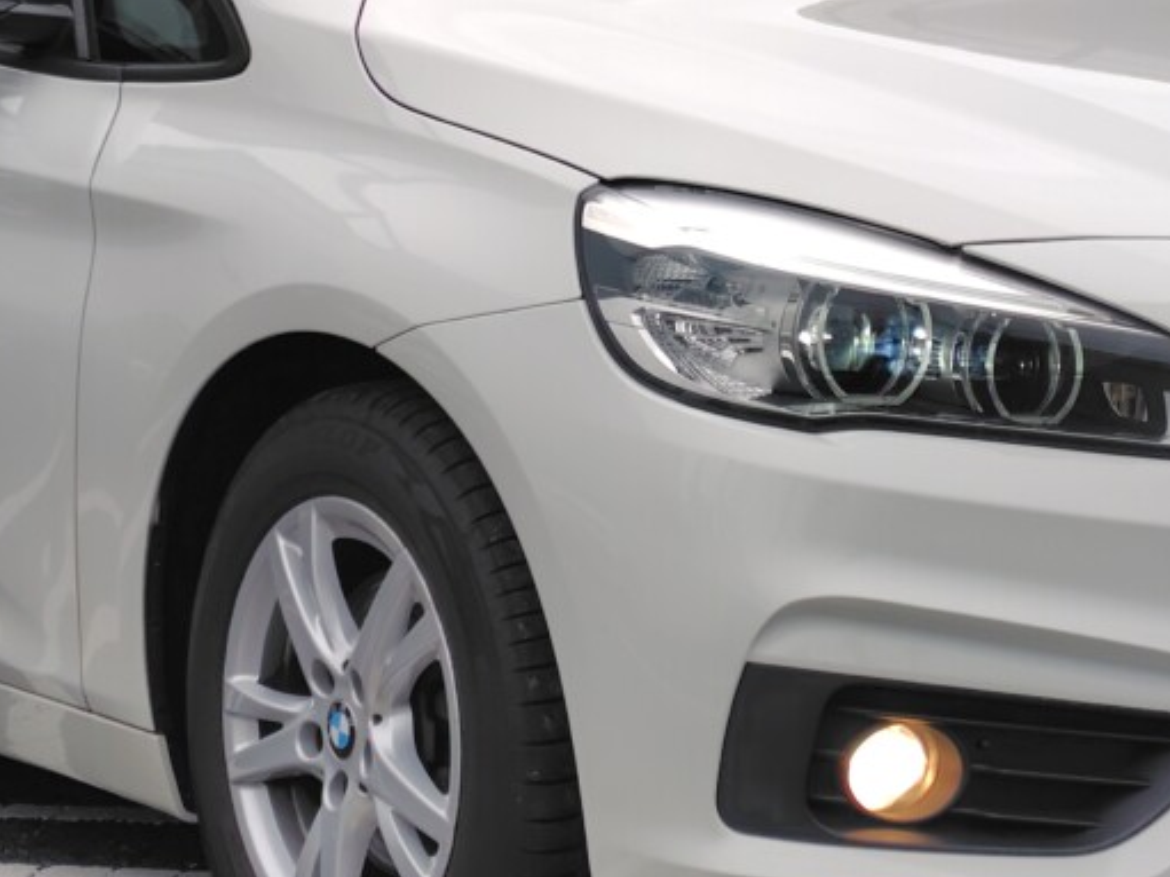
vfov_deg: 26.3
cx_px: 655
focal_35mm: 54
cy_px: 112
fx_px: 1825
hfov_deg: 35.5
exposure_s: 1/810
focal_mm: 5.6
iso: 50
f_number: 1.9
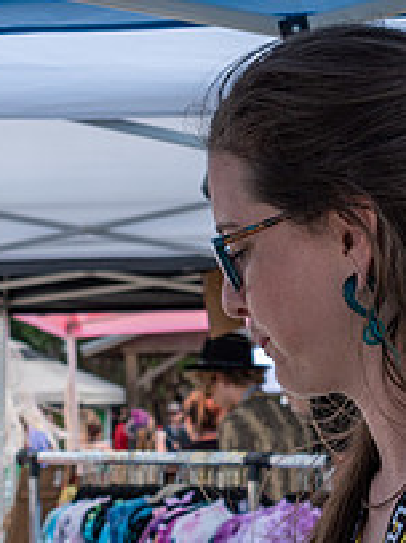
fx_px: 2489
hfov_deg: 9.3
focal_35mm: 159
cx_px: 264
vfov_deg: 12.4
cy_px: 451
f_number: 8
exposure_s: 1/250
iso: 200
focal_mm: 38
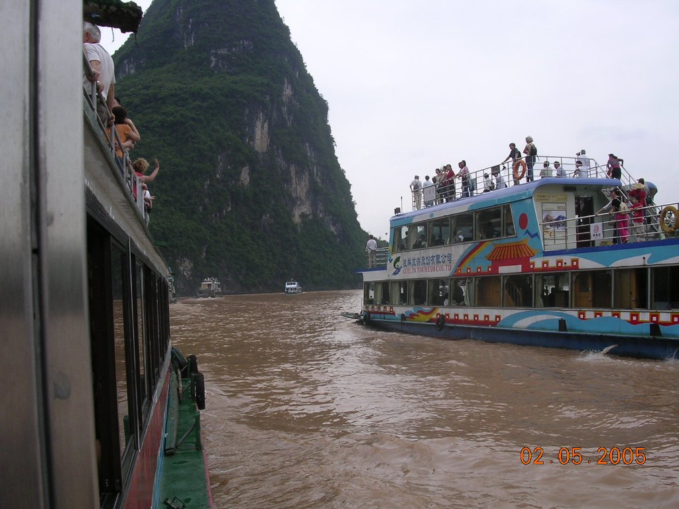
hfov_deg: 49.0
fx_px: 745
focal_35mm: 38
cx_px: 340
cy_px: 254
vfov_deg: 37.7
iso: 100
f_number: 5.6
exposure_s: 1/244
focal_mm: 5.8
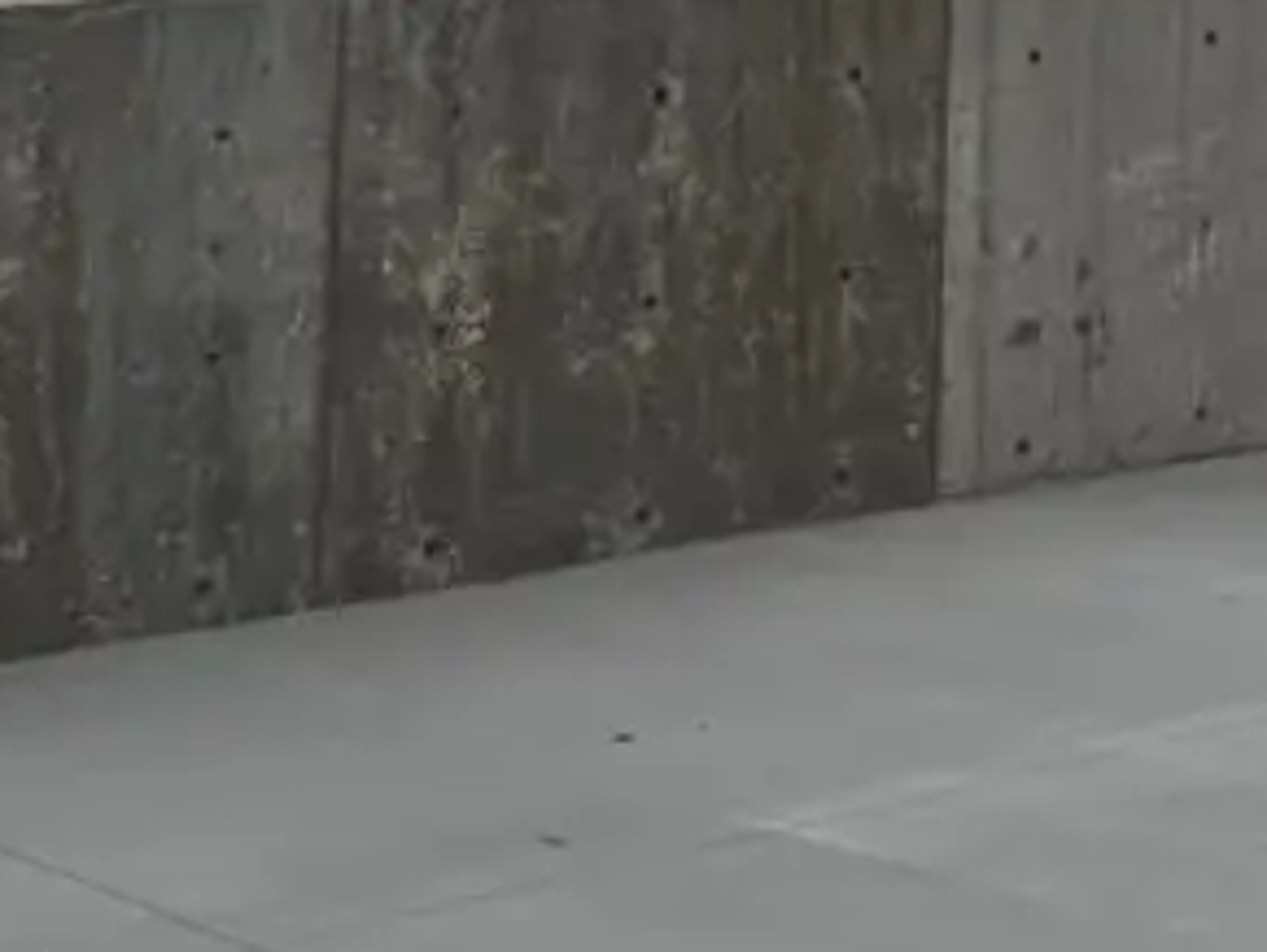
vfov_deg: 11.3
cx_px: 2739
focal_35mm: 119
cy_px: -948
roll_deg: +2.0
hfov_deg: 13.5
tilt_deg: +6.0
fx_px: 4359
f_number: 1.78
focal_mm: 6.76
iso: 80
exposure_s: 1/7937
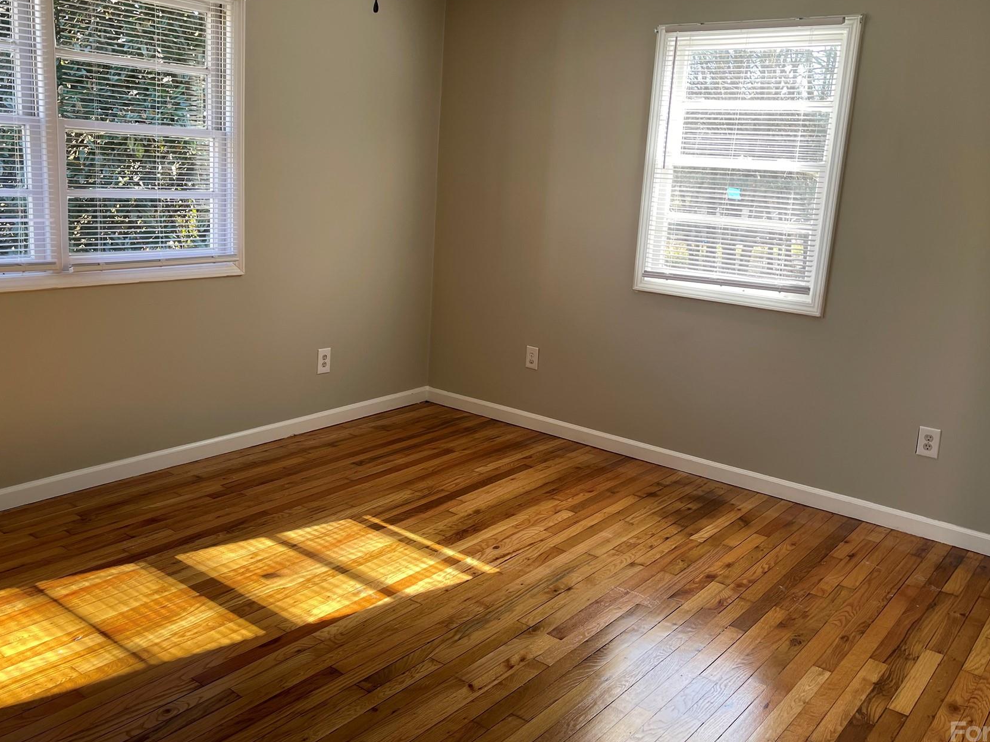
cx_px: 463
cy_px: 334
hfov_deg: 56.8
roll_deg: -3.2
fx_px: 915
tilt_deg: -12.5
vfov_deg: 44.1
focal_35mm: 32
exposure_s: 1/121
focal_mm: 5.1
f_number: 1.6
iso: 40
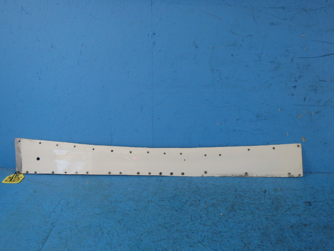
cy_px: 126
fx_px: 270
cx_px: 167
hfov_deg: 63.4
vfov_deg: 49.7
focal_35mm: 28
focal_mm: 5
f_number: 3.9
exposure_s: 1/60
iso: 160
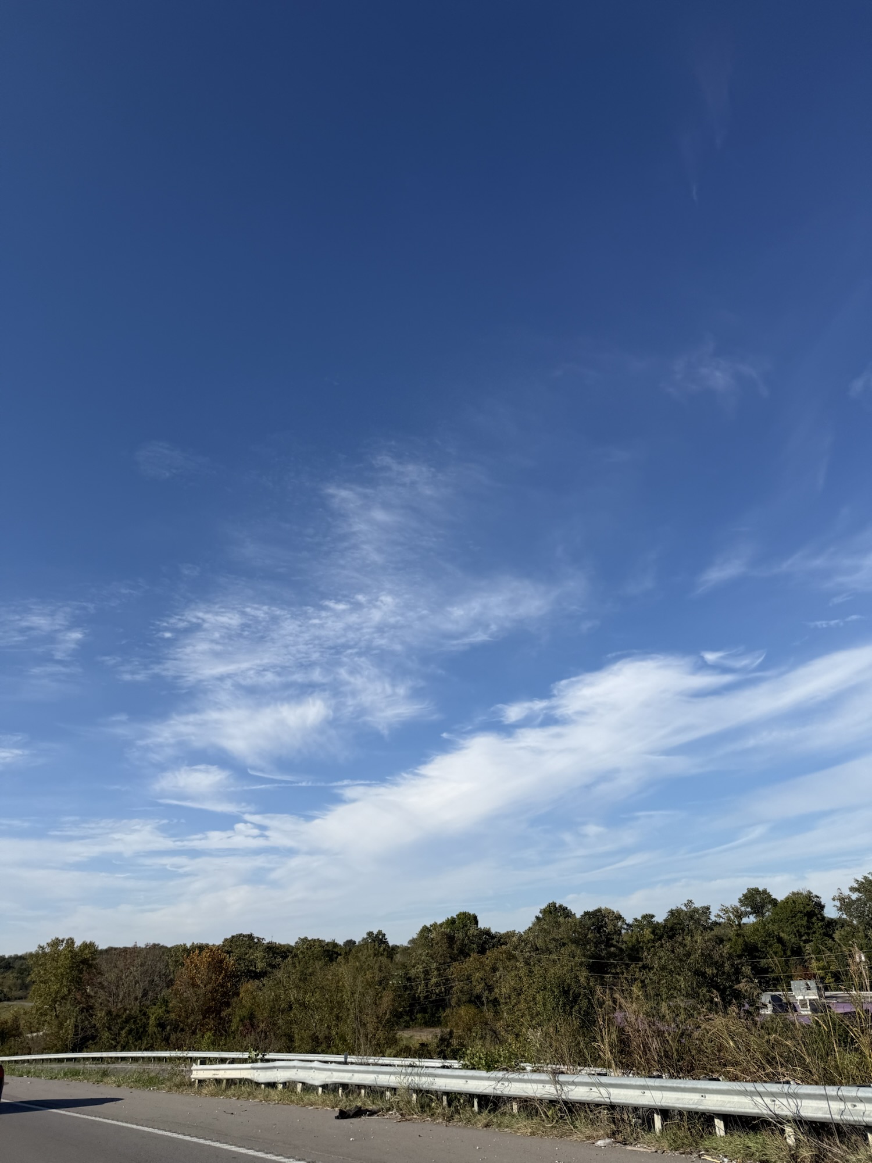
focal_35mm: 24
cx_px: 436
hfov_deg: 56.8
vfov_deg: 71.6
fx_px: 806
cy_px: 582
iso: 80
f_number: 1.78
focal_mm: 6.76
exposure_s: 1/6711
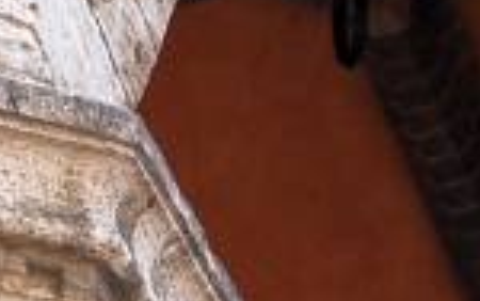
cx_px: -198
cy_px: -13
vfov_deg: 3.6
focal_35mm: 370
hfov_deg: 5.6
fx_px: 4847
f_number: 9
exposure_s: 1/125
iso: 400
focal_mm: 55
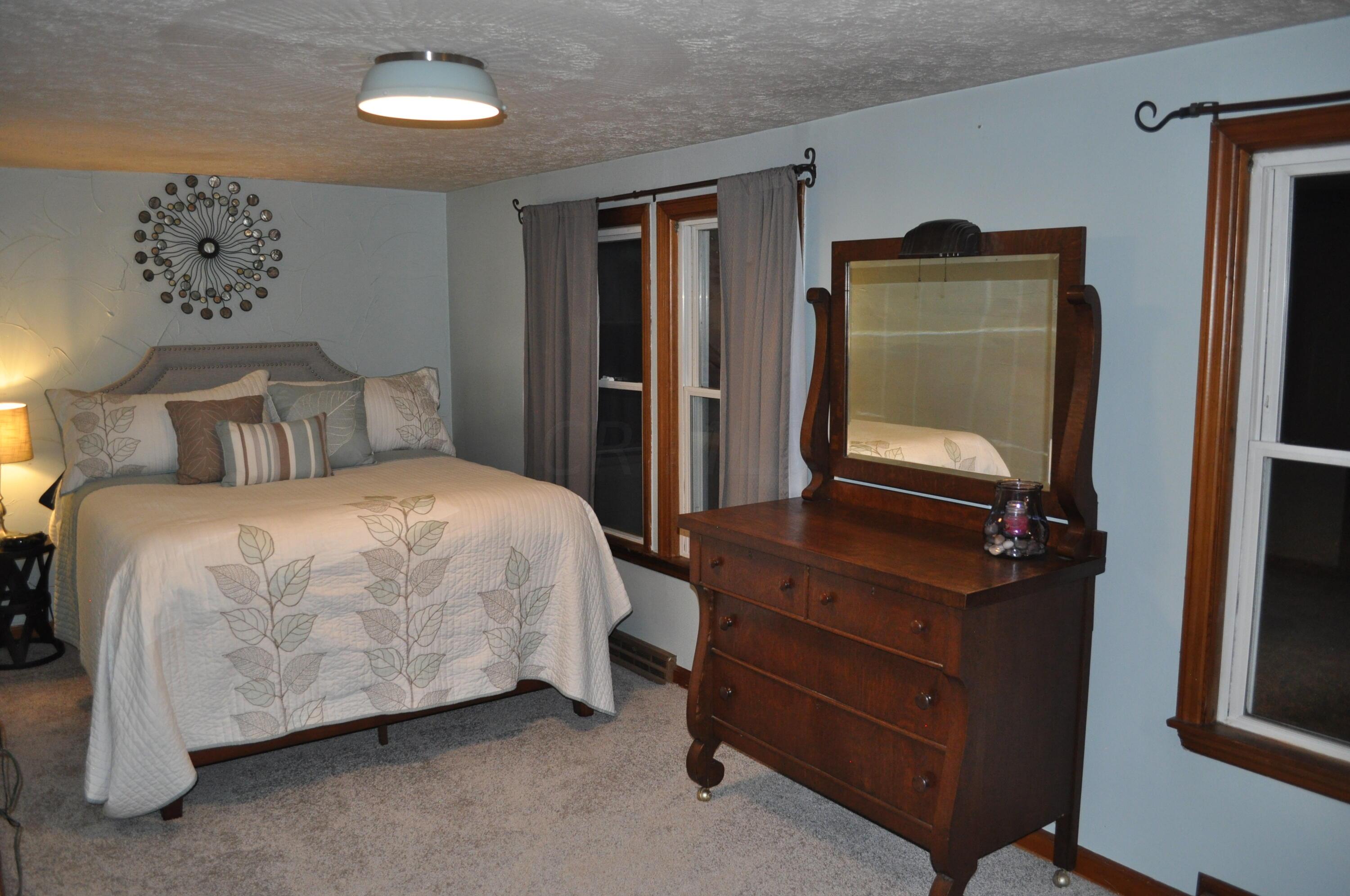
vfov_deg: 47.8
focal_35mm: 27
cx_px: 675
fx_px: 1011
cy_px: 448
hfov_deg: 67.4
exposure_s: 1/60
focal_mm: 18
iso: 800
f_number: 3.5
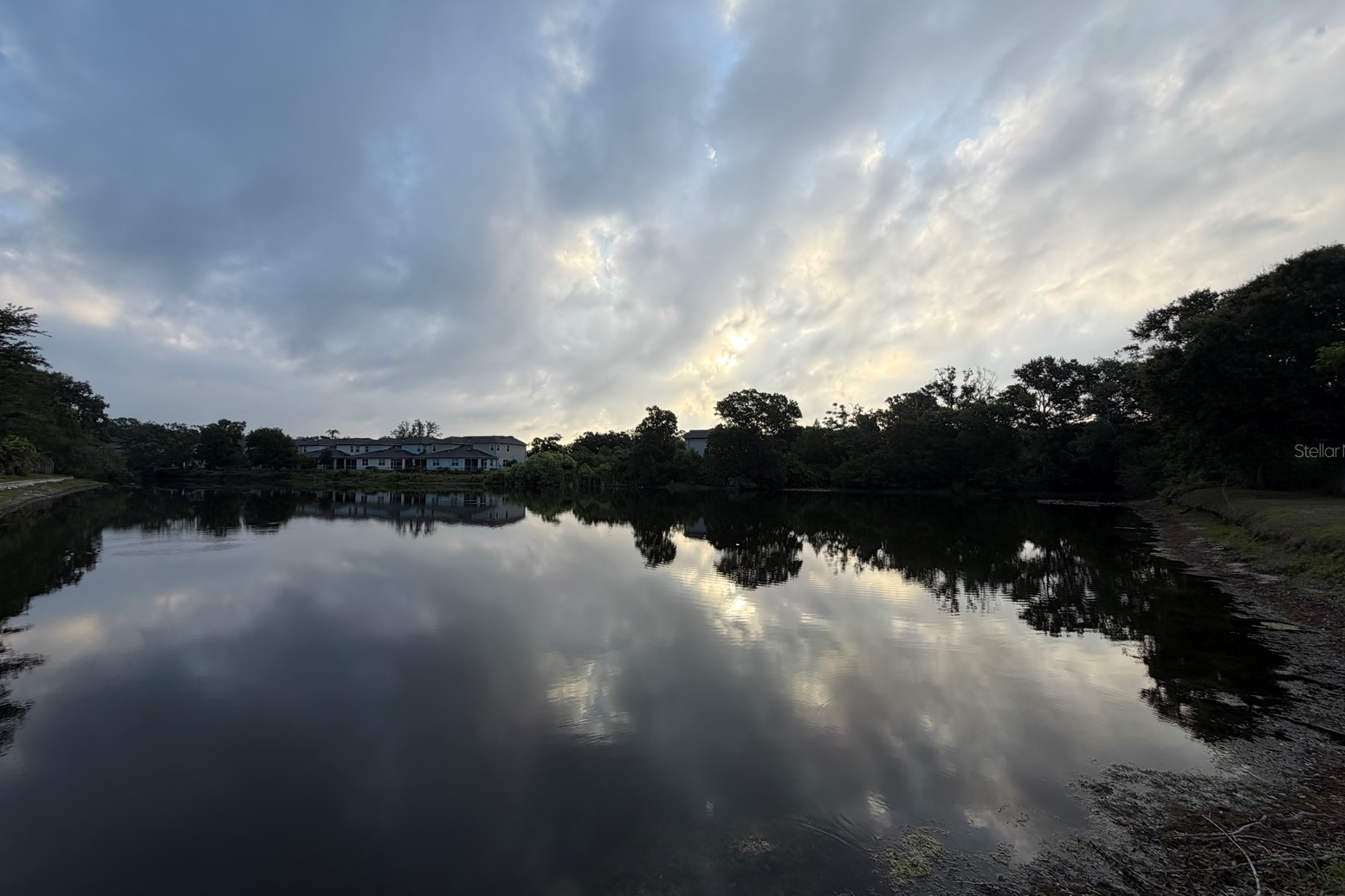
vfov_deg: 77.3
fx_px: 560
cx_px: 683
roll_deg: +0.2
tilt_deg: +2.8
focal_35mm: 15
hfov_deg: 100.4
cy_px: 450
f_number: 2.2
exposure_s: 1/770
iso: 32
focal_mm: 2.22
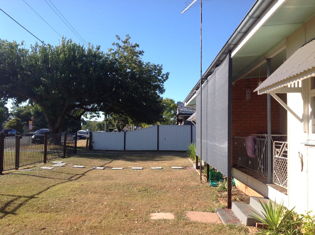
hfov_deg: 52.7
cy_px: 118
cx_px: 158
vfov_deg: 40.6
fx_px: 318
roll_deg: +0.1
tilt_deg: +5.3
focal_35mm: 35
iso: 50
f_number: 2.4
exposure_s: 1/1080
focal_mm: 4.28
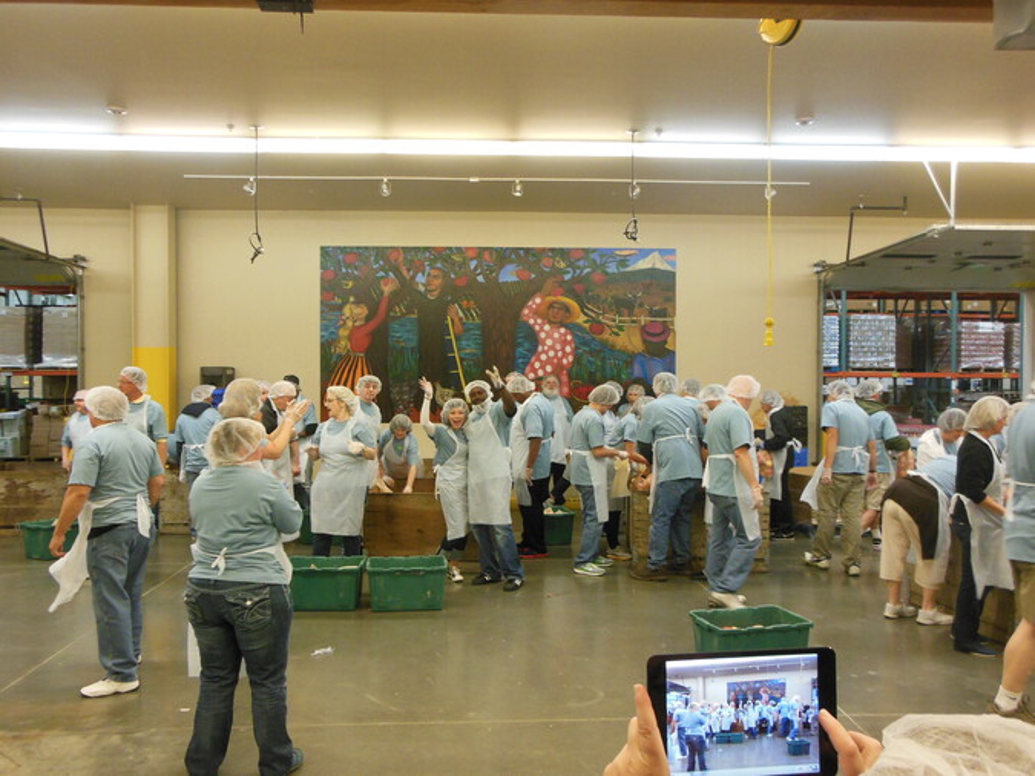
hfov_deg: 61.7
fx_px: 867
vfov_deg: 48.2
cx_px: 518
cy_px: 388
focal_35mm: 29
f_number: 3.3
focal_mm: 5.2
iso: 400
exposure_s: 1/30
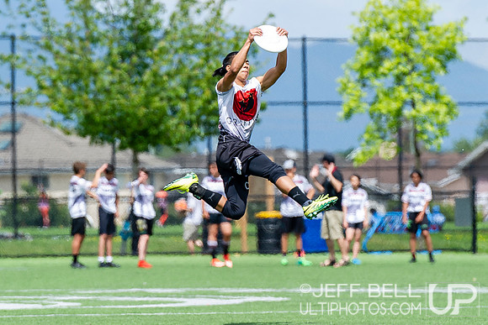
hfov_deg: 4.6
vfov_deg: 3.1
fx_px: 6024
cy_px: 154
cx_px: 245
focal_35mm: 444
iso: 200
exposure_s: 1/1600
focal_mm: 200
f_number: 4
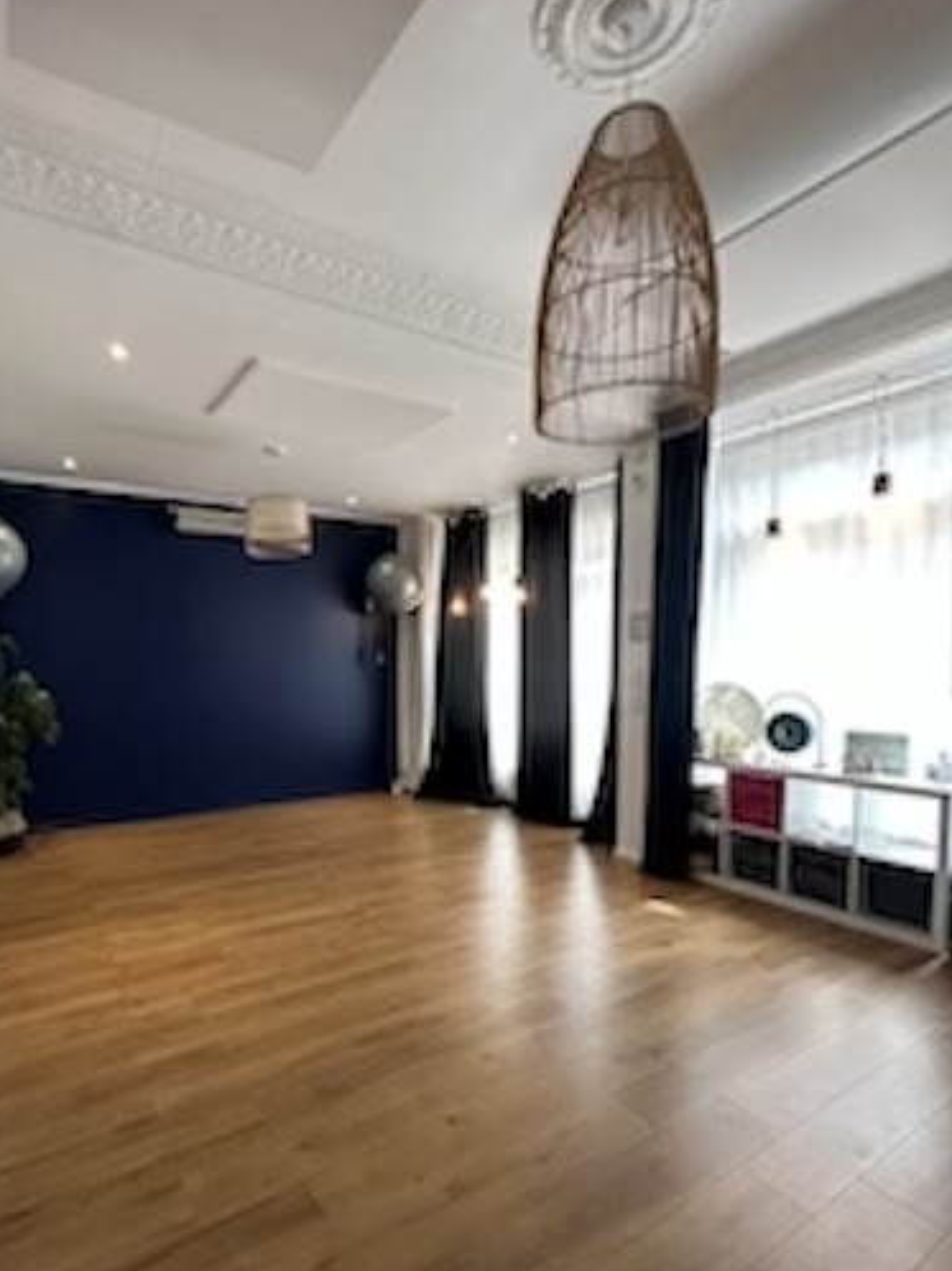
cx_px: 383
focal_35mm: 18
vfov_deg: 87.5
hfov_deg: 70.8
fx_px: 661
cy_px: 702
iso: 250
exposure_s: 1/99
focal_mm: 2.22
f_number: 2.2
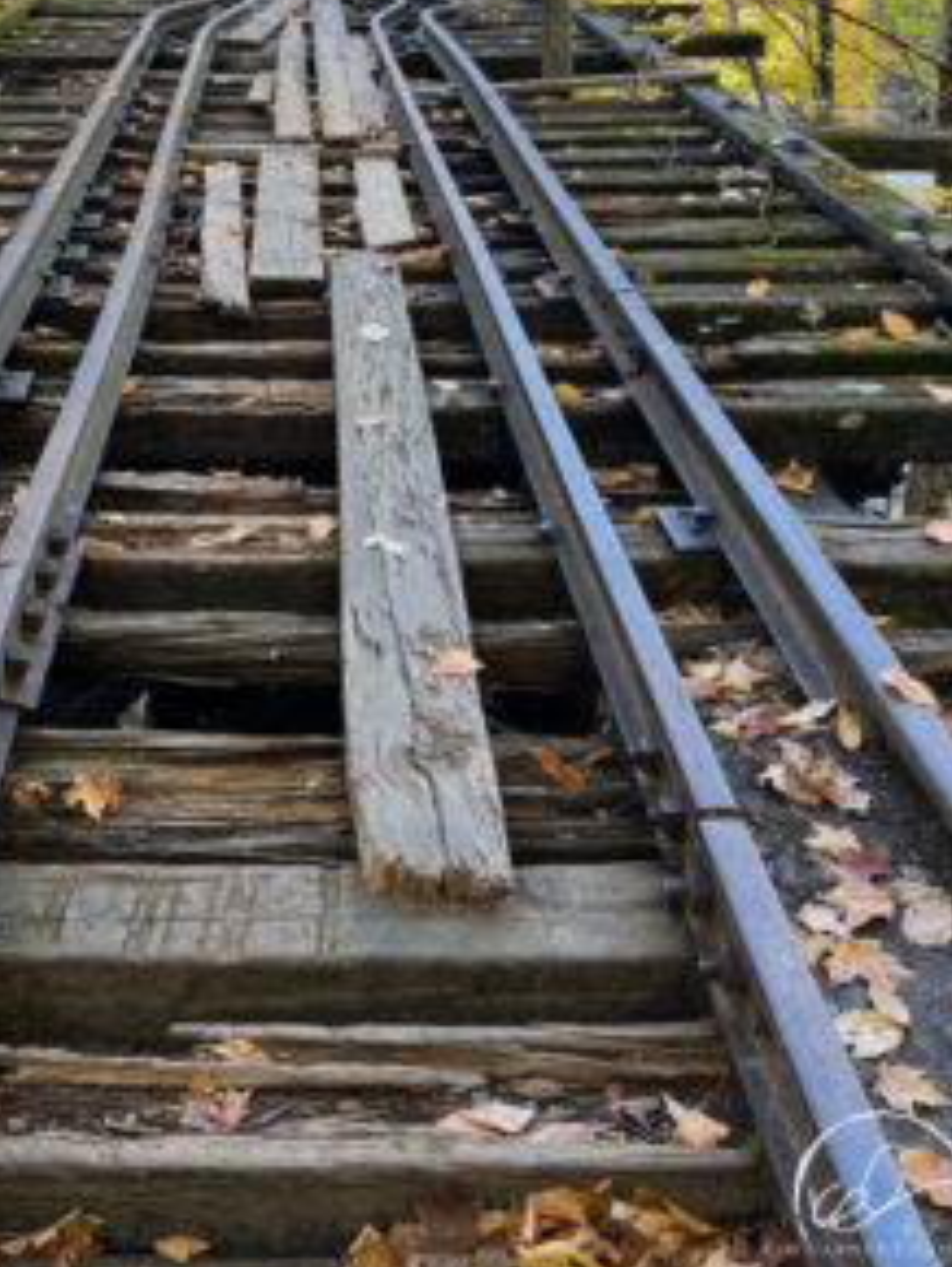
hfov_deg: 33.2
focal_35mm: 43
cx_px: 279
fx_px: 1574
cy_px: 315
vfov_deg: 42.5
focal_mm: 5.7
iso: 50
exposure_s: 1/121
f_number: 1.5
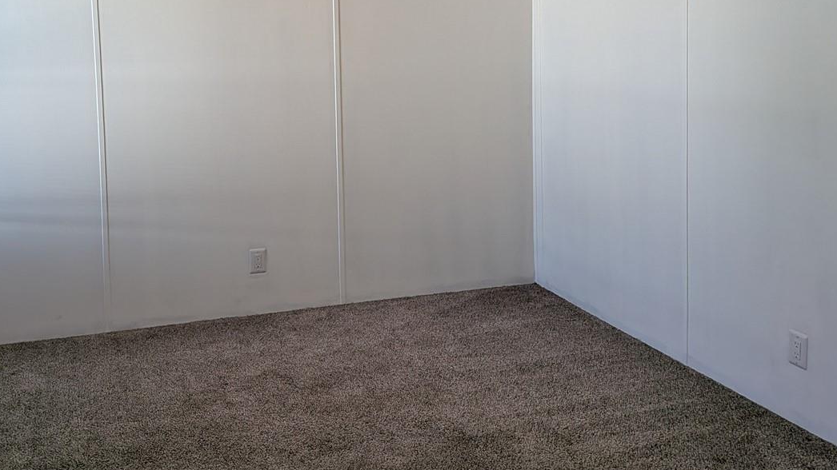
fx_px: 888
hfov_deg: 49.9
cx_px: 302
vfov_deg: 28.9
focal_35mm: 40
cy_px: 78
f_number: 1.7
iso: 28
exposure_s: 1/205
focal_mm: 4.53
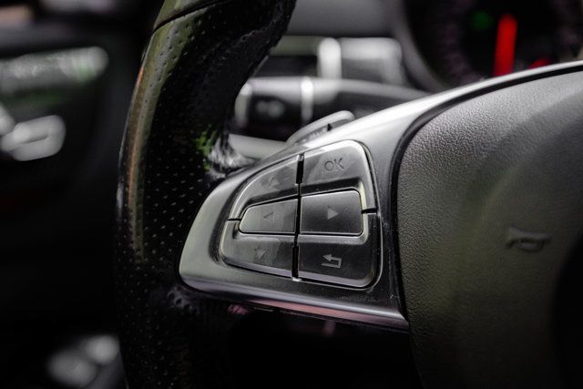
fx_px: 777
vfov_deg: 28.1
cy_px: 194
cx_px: 292
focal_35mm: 48
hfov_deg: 41.1
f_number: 4
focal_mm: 48
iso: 1250
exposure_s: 1/200
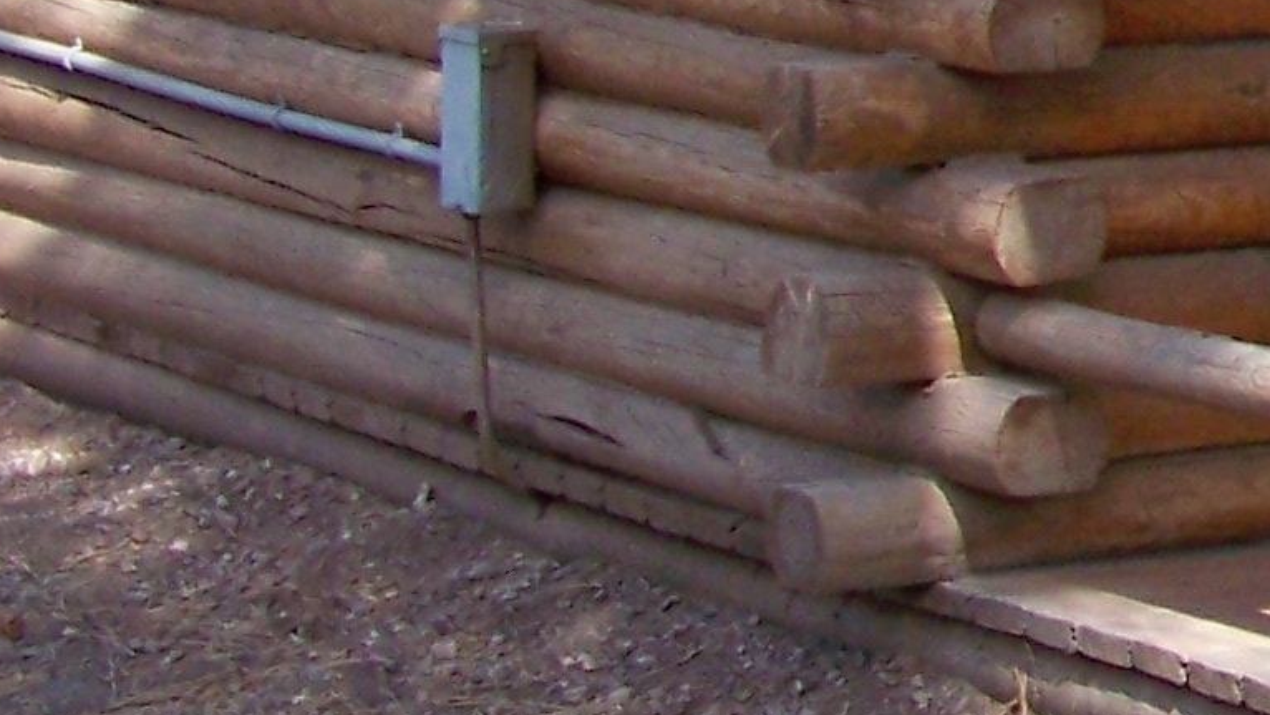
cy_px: -456
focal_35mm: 192
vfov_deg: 6.2
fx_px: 6466
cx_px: 2706
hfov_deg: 10.2
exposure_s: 1/250
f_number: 2.8
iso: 80
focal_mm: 6.75
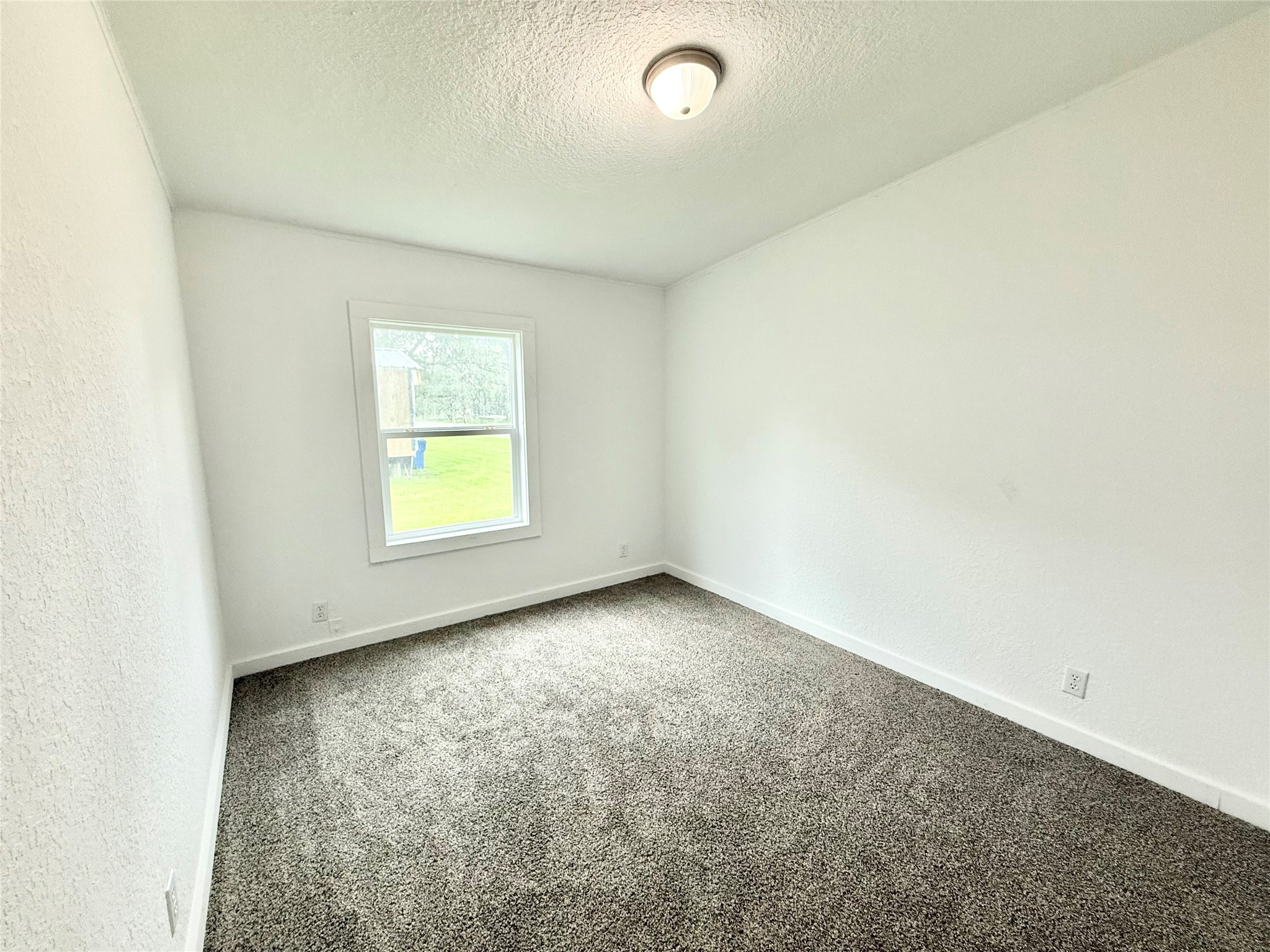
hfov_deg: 102.1
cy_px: 476
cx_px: 635
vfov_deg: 85.7
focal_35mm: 14
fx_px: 514
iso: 250
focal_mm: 2.22
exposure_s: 1/120
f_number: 2.2
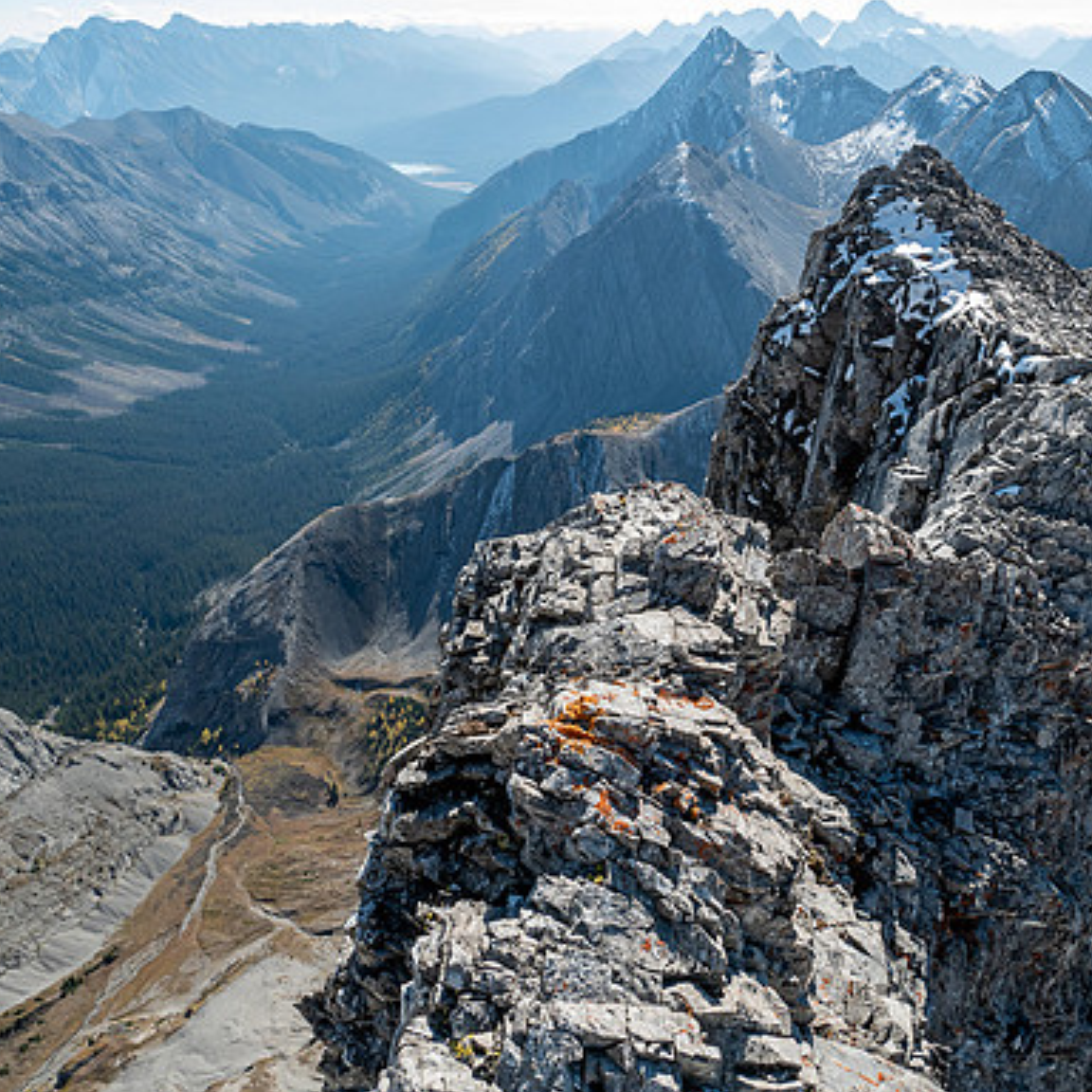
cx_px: 711
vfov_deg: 51.1
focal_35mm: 32
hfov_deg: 50.4
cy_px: 525
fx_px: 1142
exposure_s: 1/250
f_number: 8
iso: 200
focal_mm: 12
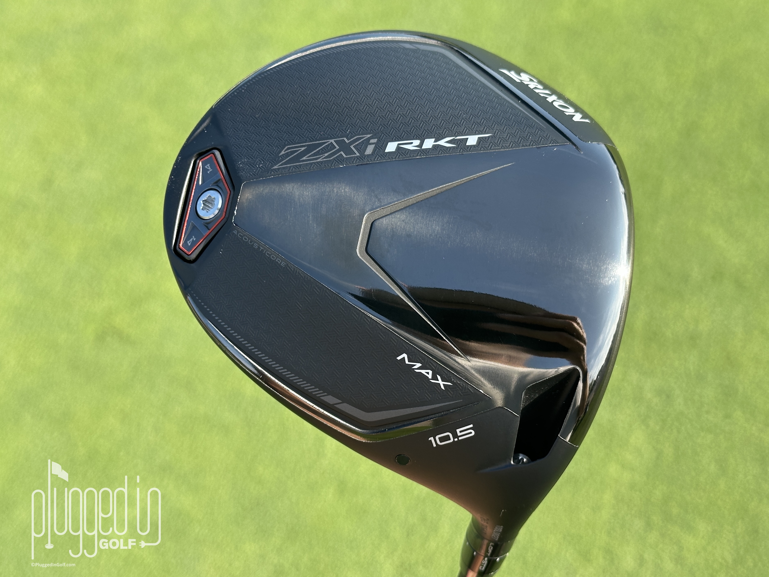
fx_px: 1066
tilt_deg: -45.6
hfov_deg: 39.7
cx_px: 384
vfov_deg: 30.3
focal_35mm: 48
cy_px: 288
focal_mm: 6.86
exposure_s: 1/704
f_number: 1.78
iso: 64
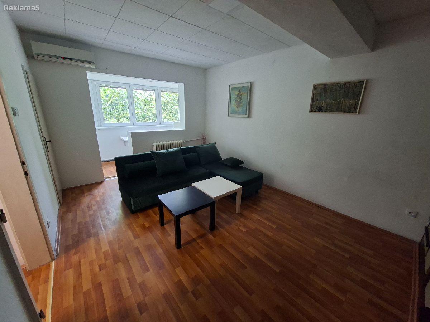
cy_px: 161
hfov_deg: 106.2
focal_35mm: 13
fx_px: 161
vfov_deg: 89.9
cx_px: 215
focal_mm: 1.74
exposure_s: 1/33
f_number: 2.2
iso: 160
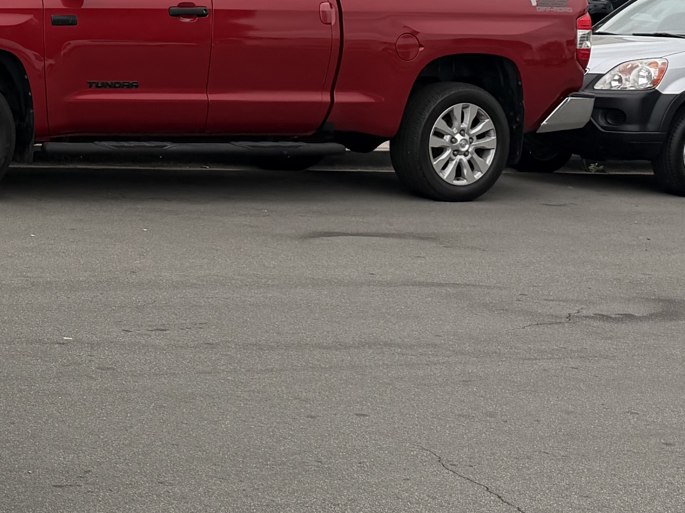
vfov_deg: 17.6
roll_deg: -1.9
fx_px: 1642
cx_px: -230
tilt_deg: -5.3
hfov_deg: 21.1
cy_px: 72
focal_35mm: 83
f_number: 1.78
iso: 80
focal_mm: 6.76
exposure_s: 1/580
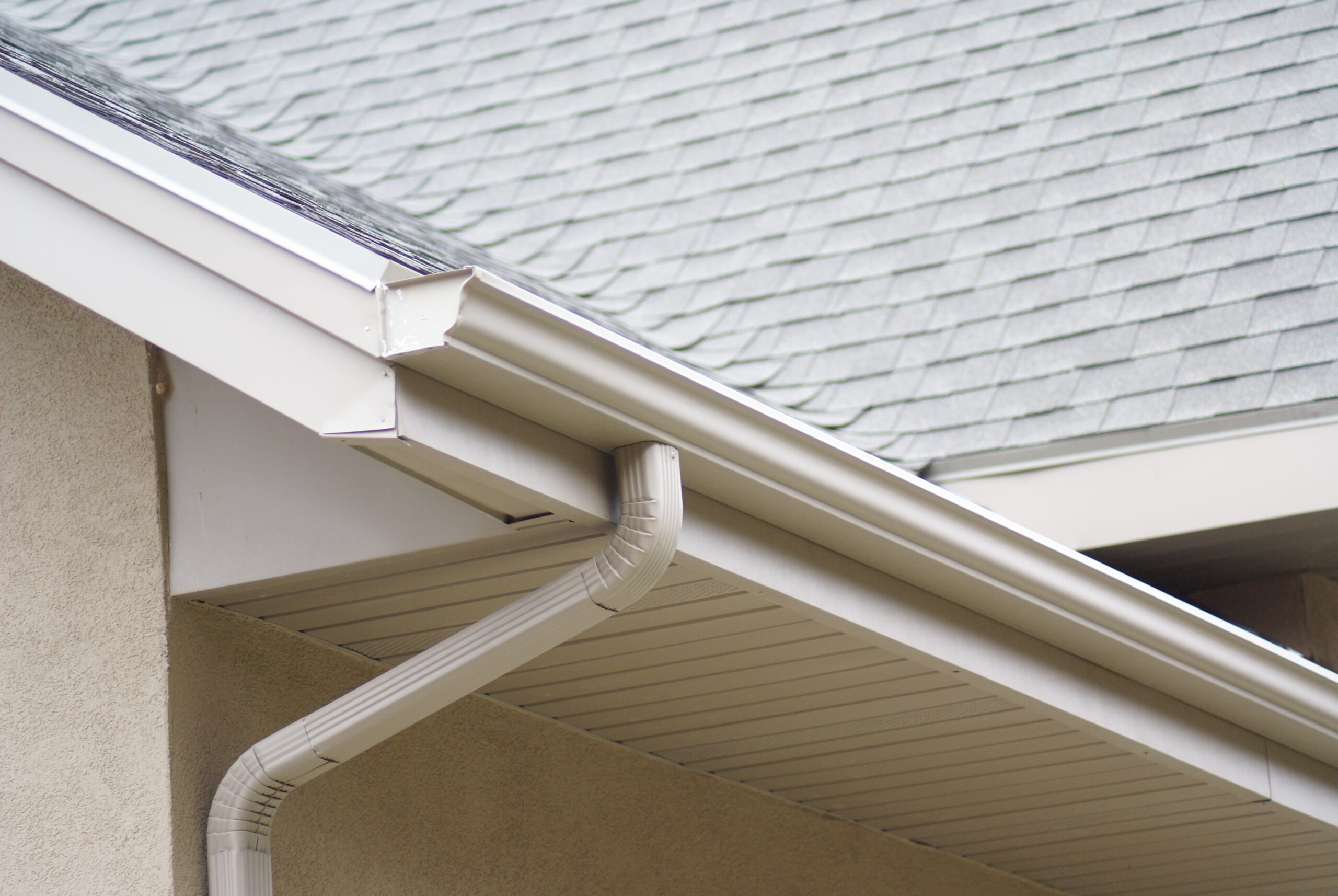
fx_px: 5582
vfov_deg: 9.2
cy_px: 448
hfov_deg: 13.7
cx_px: 669
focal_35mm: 150
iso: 200
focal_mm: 100
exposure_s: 1/160
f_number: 4
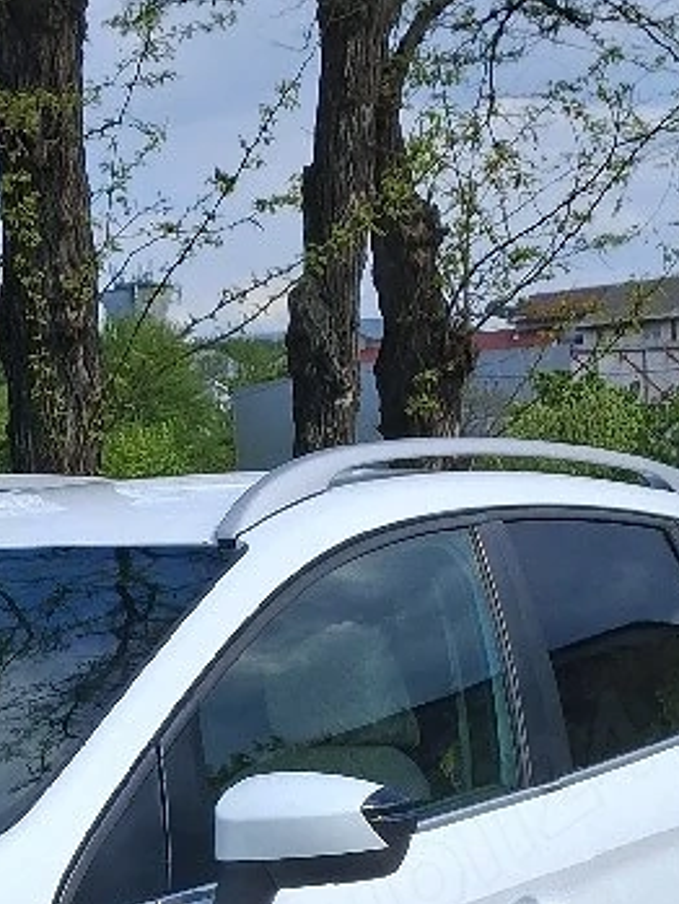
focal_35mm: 103
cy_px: 916
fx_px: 2692
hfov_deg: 14.2
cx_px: 21
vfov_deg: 18.5
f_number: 1.8
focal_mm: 4
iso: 25
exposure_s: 1/769
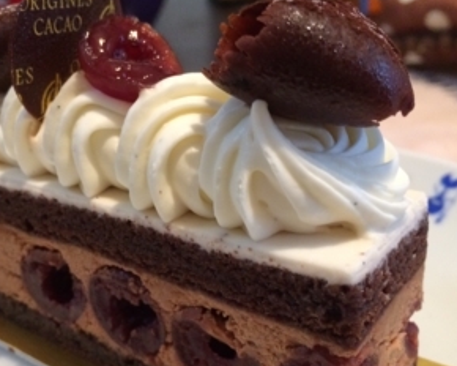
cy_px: 221
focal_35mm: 44
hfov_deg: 41.7
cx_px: 173
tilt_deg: -25.7
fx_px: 595
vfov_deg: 34.0
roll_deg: +6.4
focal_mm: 4.15
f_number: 2.2
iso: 250
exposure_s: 1/30
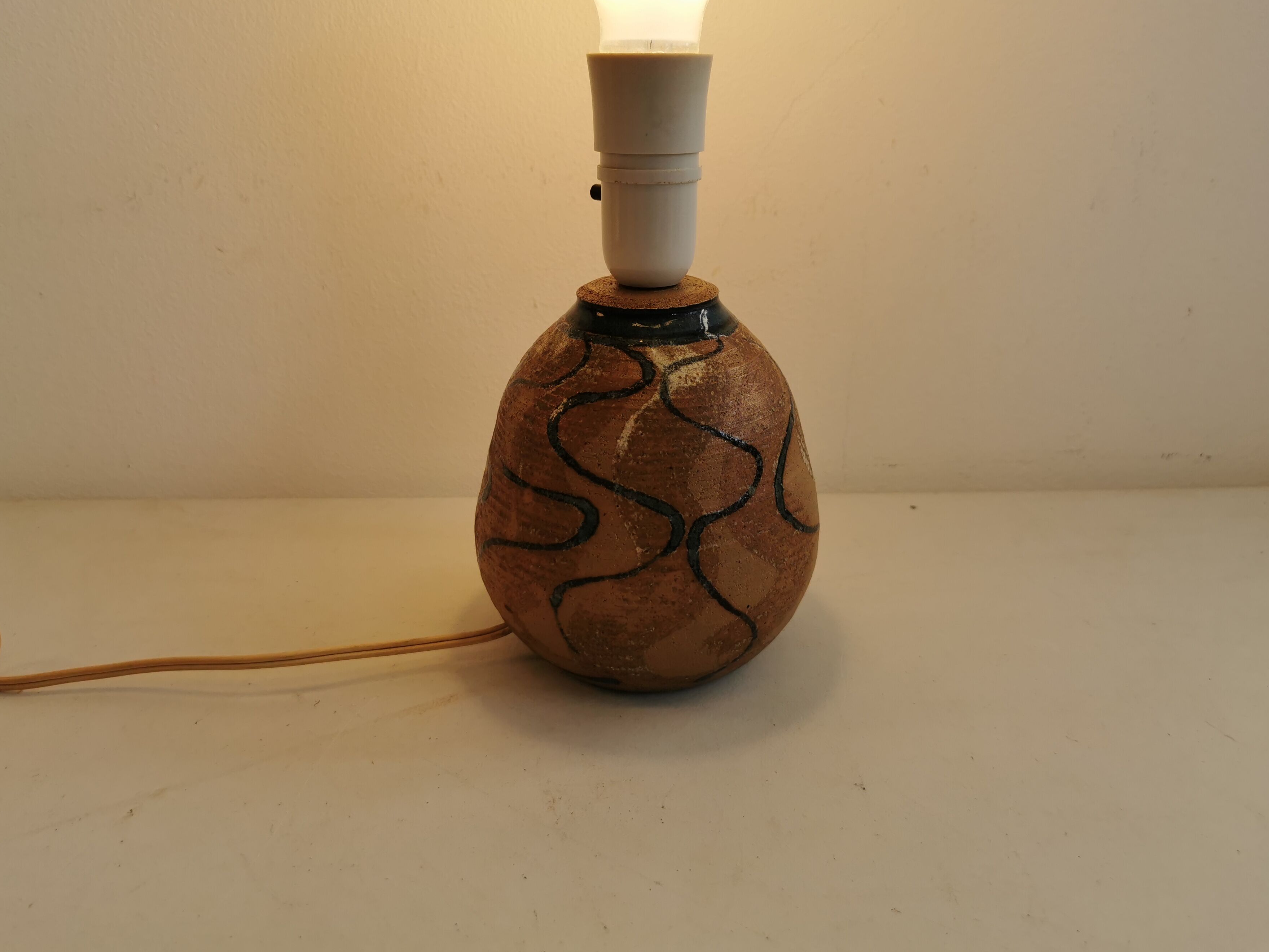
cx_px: 632
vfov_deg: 49.7
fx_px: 1026
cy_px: 462
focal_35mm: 28
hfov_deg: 63.4
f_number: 1.6
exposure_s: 1/709
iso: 50
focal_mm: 5.56
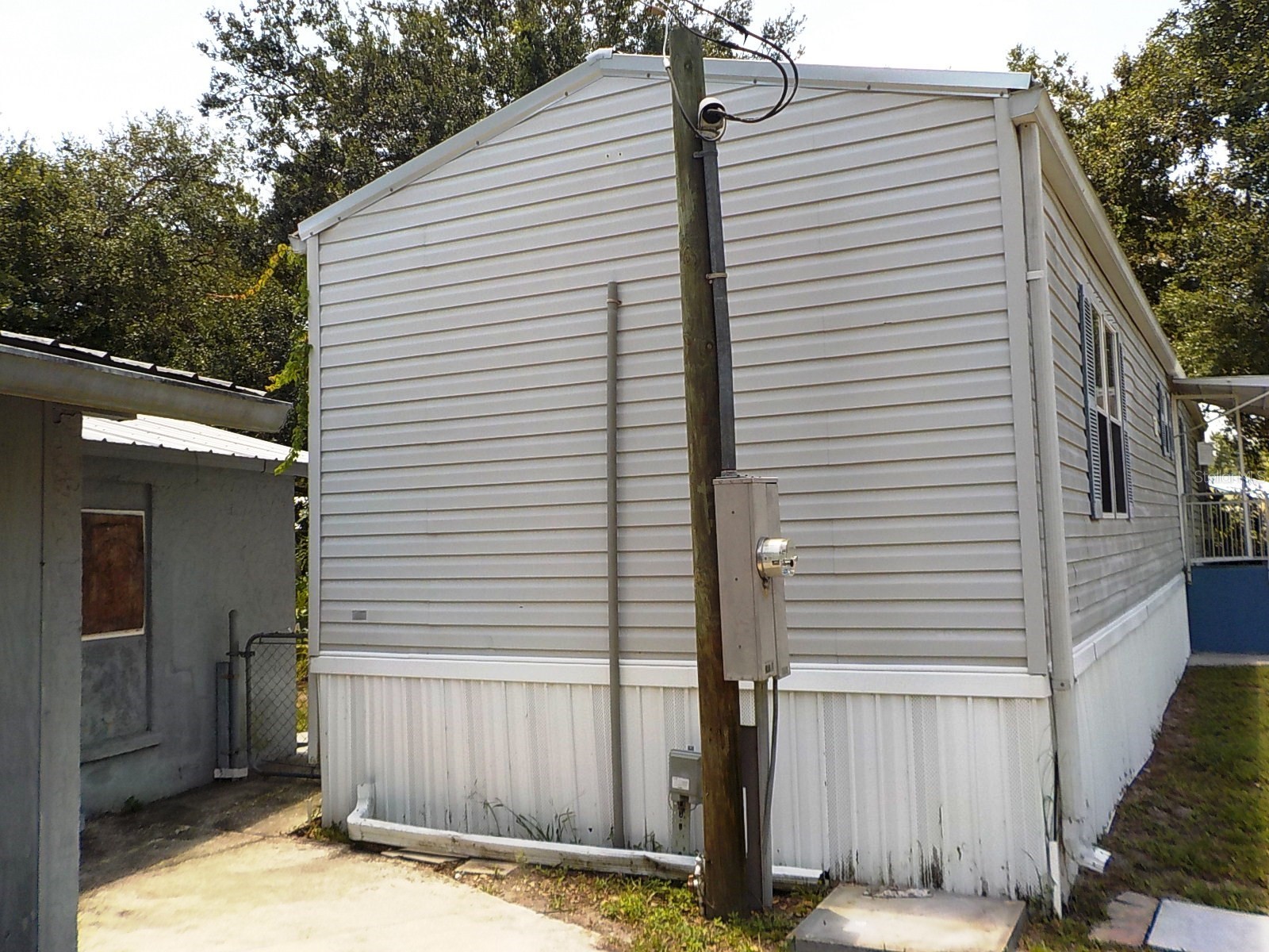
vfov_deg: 46.8
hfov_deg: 60.0
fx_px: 1100
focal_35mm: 30
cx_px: 634
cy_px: 476
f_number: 3.3
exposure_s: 1/500
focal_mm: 4.1
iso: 125
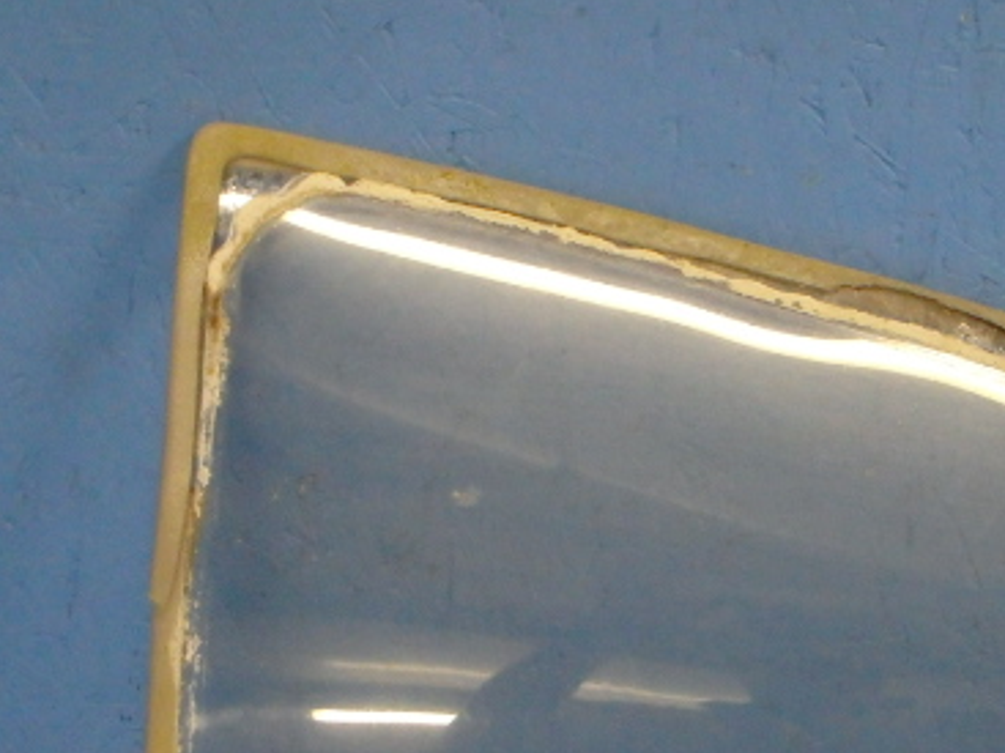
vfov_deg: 9.4
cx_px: 874
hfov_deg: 12.5
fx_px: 4557
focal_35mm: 157
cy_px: 580
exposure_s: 1/40
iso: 1600
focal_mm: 16.1
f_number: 4.6
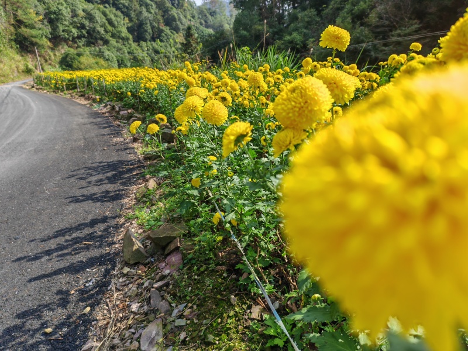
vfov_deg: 51.4
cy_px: 176
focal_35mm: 27
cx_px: 234
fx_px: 365
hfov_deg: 65.3
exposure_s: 1/820
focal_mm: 5.52
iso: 50
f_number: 1.95
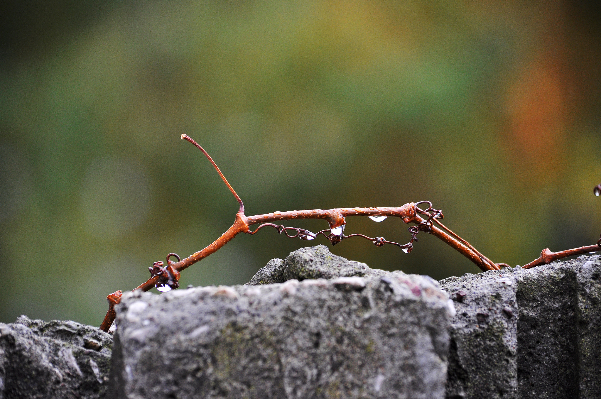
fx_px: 3251
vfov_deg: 7.0
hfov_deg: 10.6
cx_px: 300
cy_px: 200
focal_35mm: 195
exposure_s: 1/320
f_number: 4.8
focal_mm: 130
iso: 500
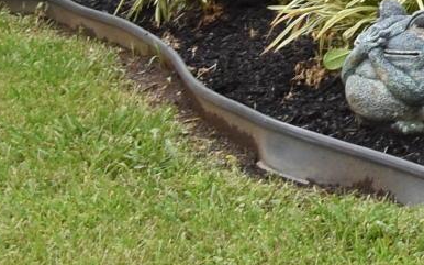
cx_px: 1351
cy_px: -667
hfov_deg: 6.4
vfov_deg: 4.2
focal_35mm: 297
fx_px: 3430
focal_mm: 25
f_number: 6.3
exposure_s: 1/160
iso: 100
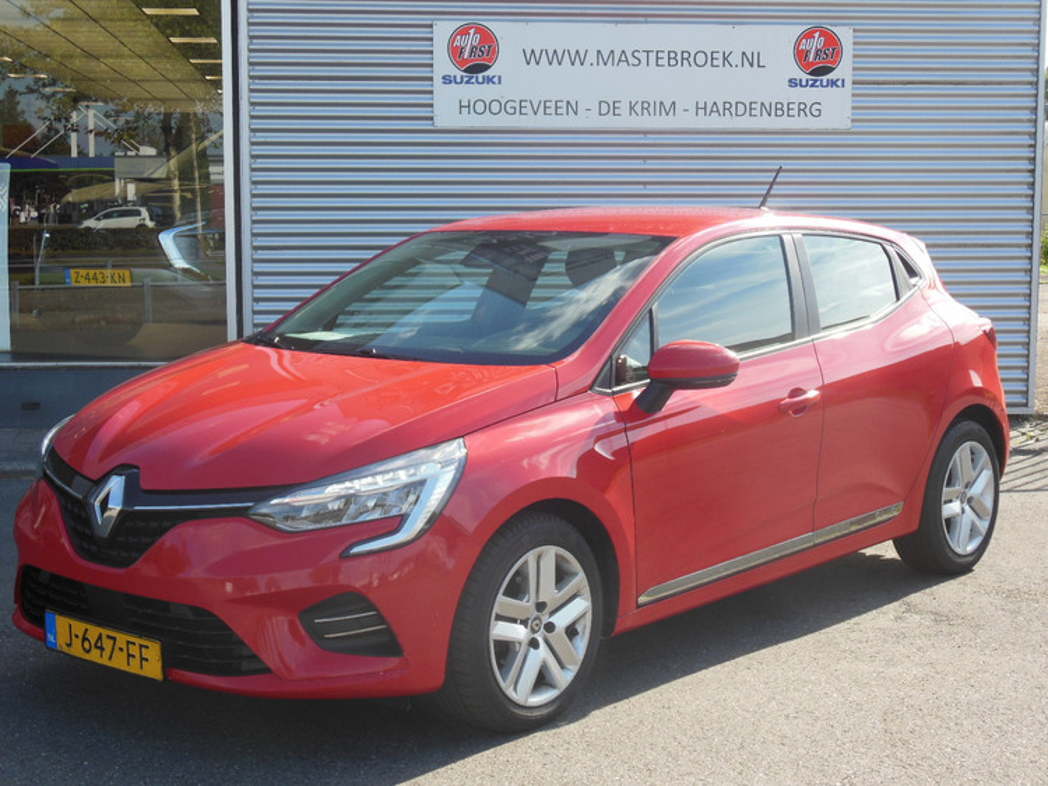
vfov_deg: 25.6
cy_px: 393
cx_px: 524
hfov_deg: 33.8
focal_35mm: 57
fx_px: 1725
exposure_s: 1/400
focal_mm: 10.2
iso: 125
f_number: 4.1
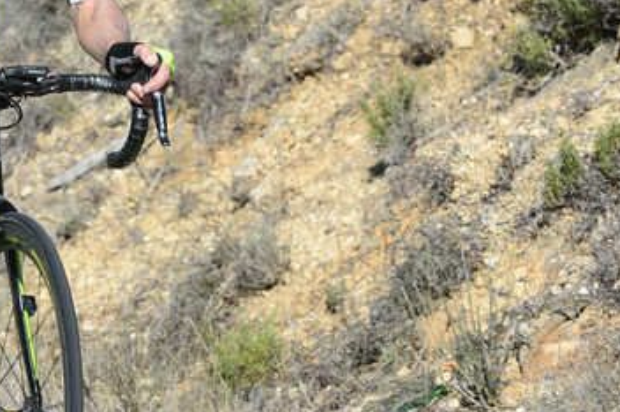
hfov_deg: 4.9
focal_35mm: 422
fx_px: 7261
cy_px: 117
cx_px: 9
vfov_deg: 3.3
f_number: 8
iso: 400
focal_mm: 145
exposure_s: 1/1000
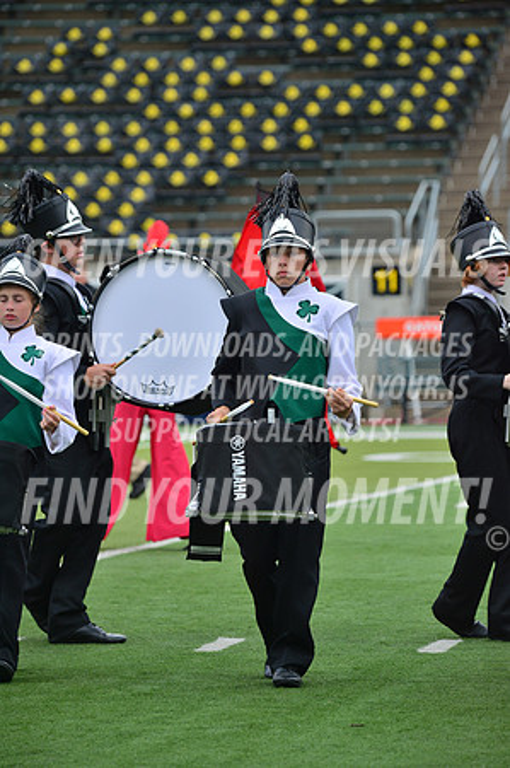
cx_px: 255
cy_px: 384
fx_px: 4898
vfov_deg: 9.0
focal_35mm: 230
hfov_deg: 6.0
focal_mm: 230
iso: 200
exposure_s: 1/800
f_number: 5.6
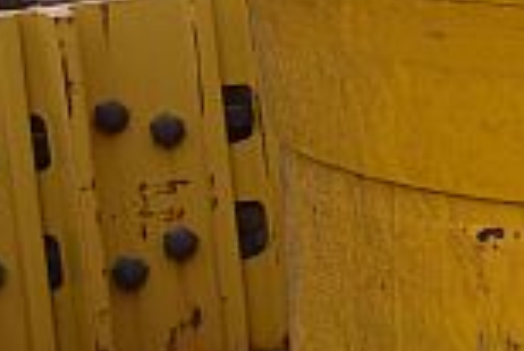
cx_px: 1579
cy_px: 121
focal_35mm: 253
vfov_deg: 5.4
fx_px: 3686
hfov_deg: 7.2
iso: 400
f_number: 5.6
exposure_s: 1/125
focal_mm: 26
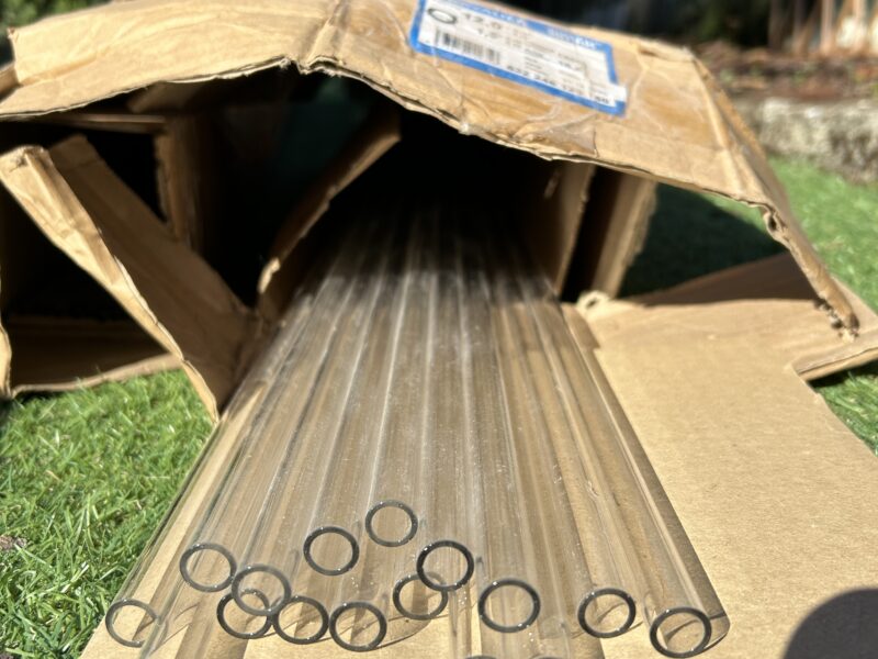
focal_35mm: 26
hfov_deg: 67.3
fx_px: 659
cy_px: 330
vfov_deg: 53.1
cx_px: 439
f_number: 1.5
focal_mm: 5.7
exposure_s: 1/3831
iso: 50
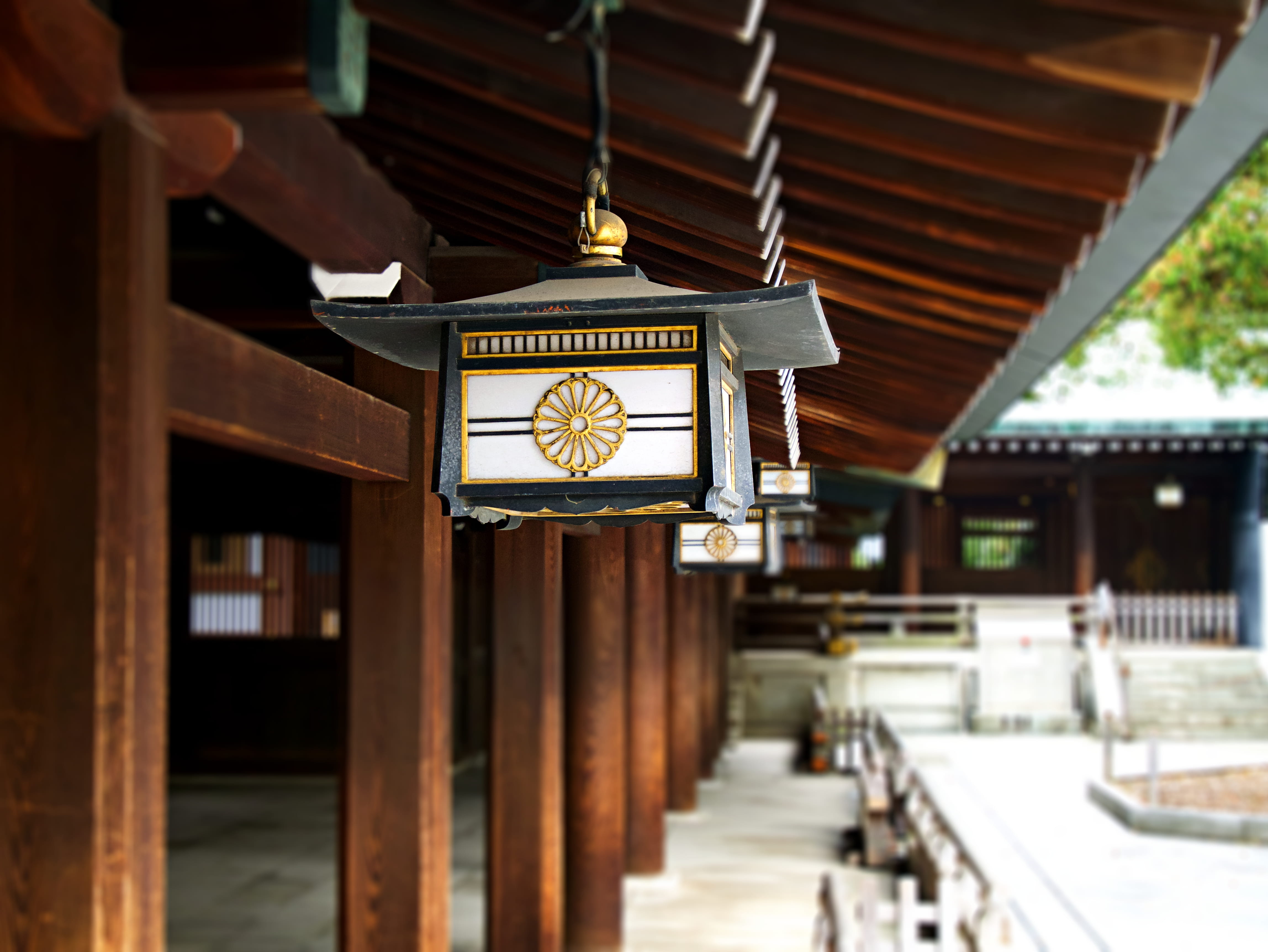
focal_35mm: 64
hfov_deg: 30.3
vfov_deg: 22.9
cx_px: 634
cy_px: 476
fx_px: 2345
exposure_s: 1/80
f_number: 5.6
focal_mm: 32
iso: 640
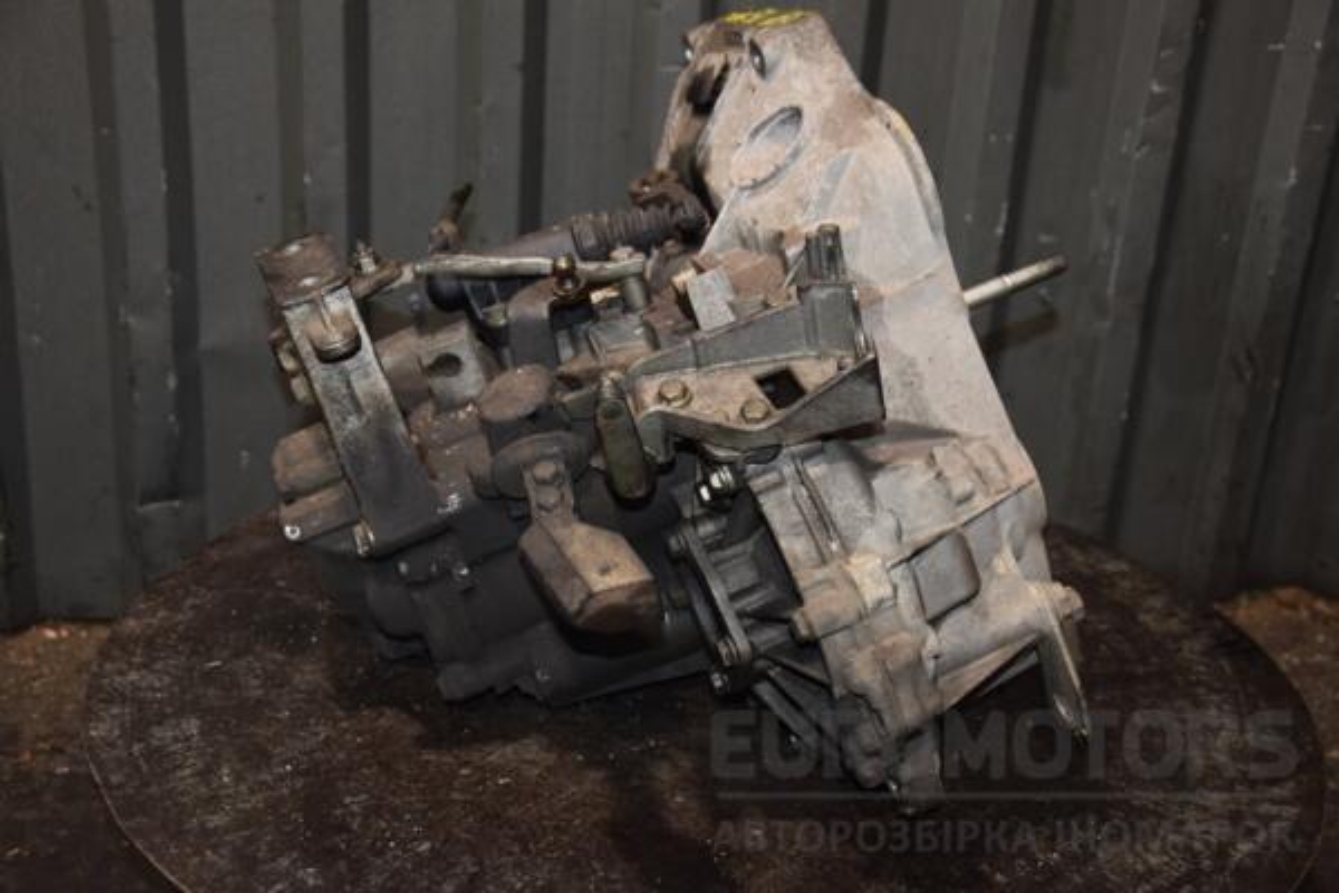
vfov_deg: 25.8
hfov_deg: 37.9
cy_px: 446
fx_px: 1953
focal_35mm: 52
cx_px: 670
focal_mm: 35
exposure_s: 1/60
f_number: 5
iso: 800
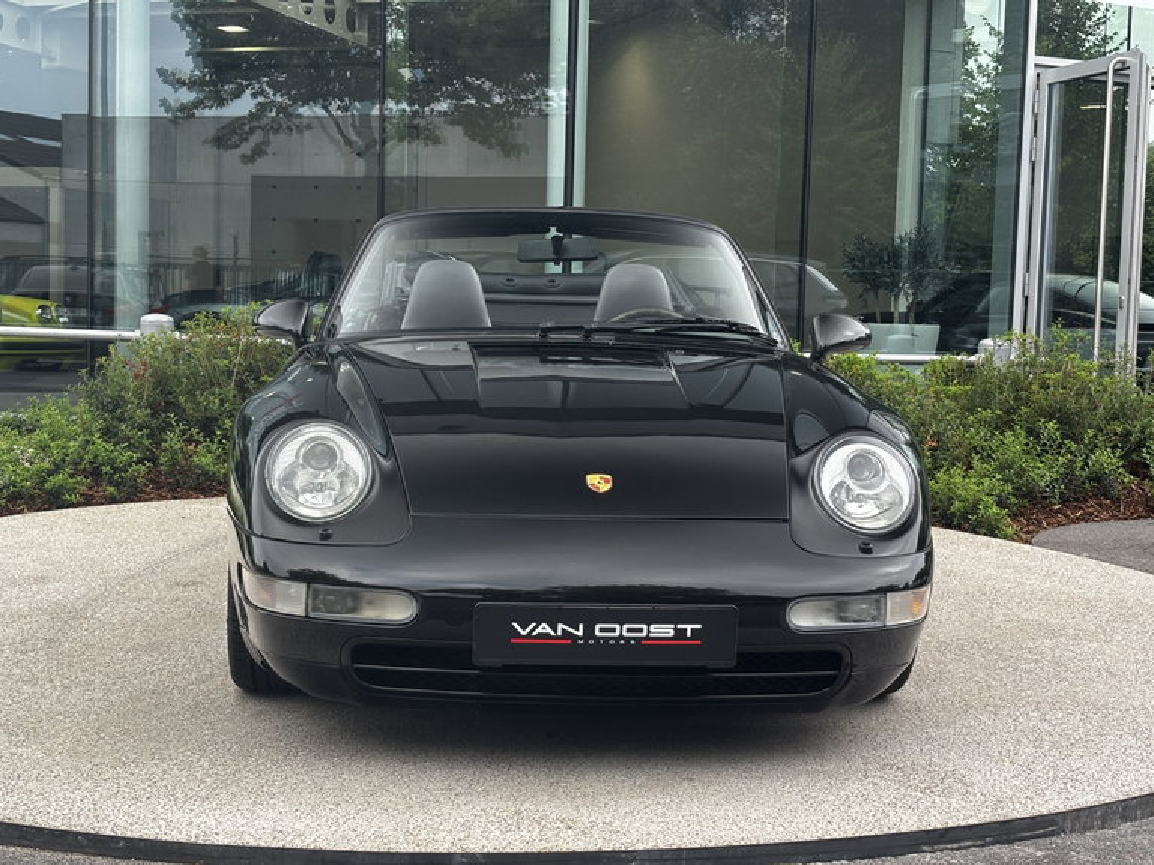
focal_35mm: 52
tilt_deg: -2.9
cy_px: 432
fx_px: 1734
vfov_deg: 28.0
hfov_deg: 36.8
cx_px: 577
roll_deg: -1.6
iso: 50
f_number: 1.6
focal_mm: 5.96
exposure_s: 1/155
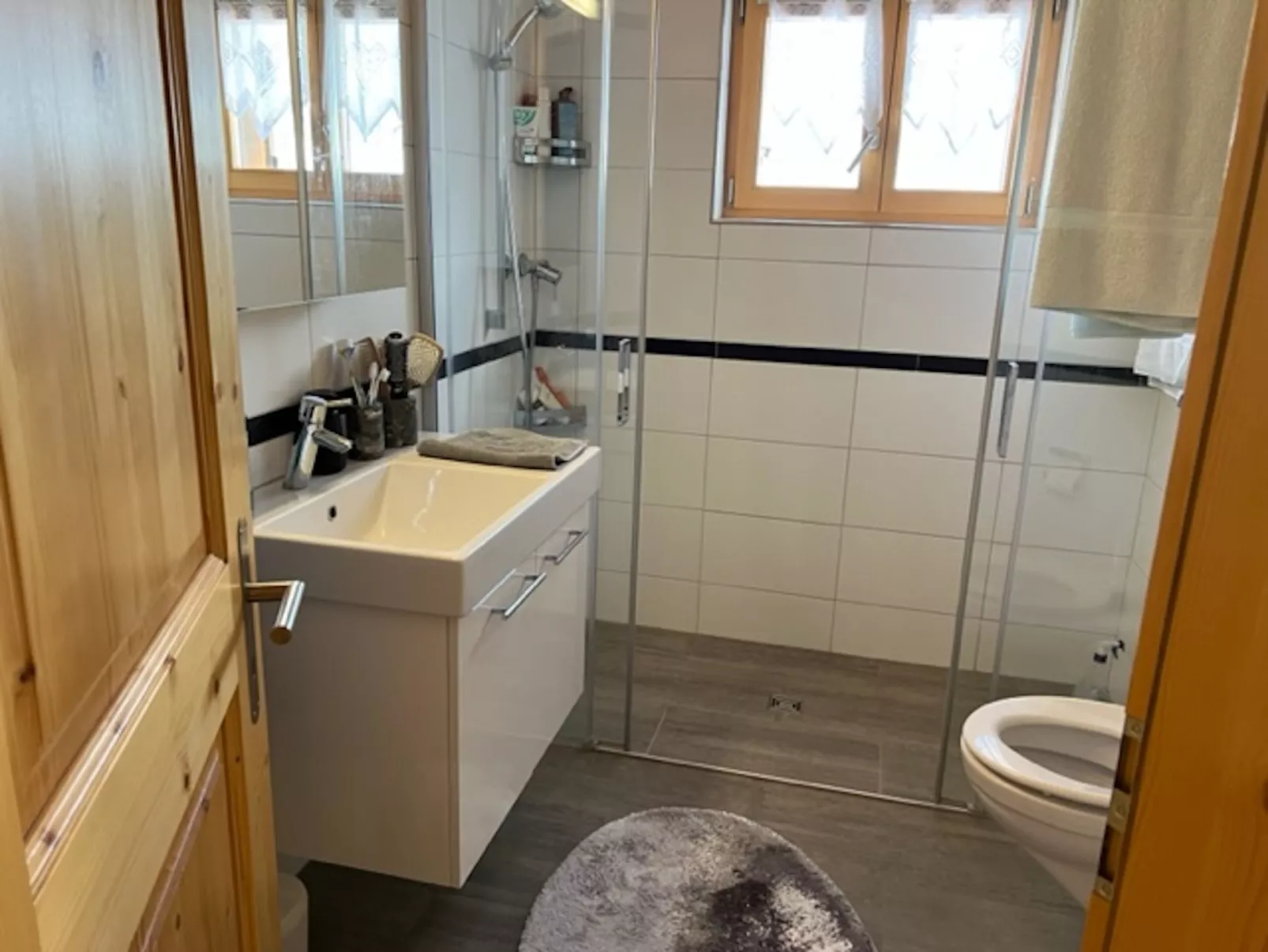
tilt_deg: -14.9
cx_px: 634
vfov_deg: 53.1
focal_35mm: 26
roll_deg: -1.8
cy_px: 476
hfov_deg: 67.3
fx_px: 953
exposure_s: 1/50
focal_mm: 5.7
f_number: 1.5
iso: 64
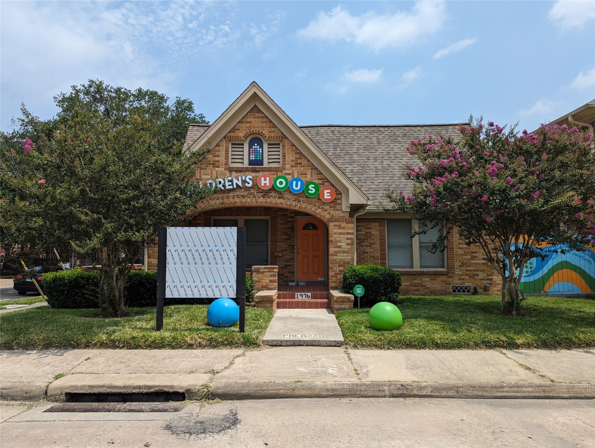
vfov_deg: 56.9
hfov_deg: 71.5
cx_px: 298
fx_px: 413
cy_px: 224
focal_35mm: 24
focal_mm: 6.81
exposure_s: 1/2410
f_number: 1.85
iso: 43
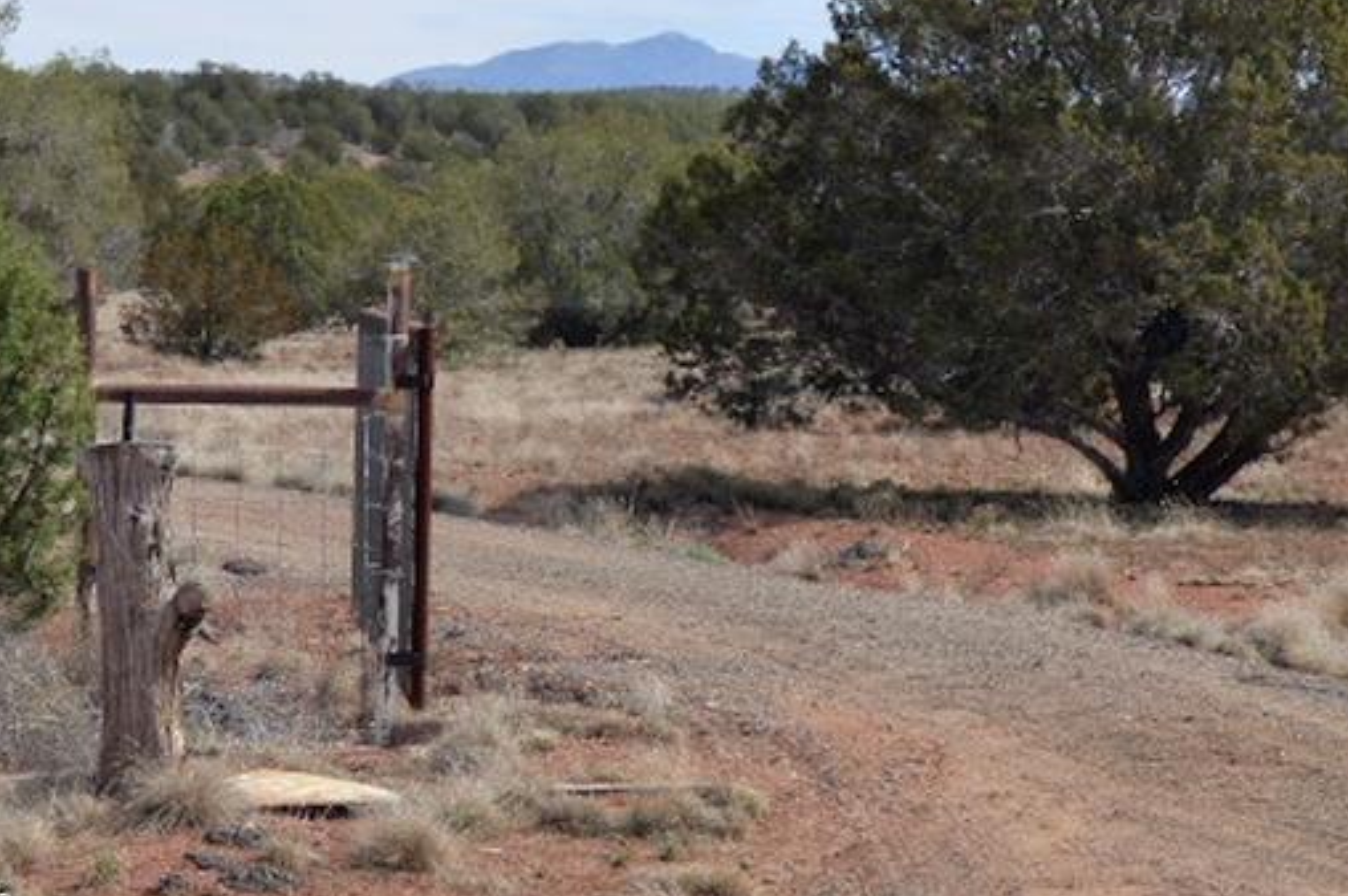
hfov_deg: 20.4
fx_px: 3742
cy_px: 172
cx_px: 796
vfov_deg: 13.6
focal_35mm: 100
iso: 160
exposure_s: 1/1000
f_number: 4.1
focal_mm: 10.34
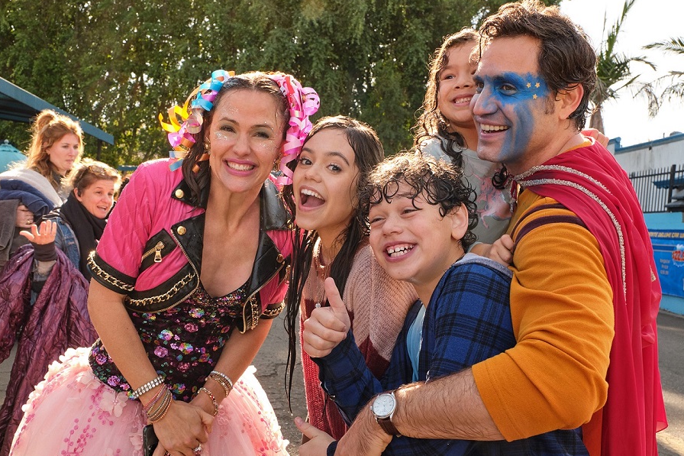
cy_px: 238
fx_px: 684
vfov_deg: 36.9
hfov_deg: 53.1
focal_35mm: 36
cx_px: 331
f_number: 8
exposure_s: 1/250
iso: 800
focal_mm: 22
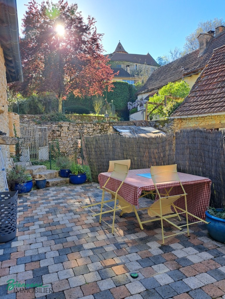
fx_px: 208
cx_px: 112
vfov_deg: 71.6
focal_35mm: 24
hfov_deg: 56.8
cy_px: 150
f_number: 1.8
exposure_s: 1/200
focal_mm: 5.23
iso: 50
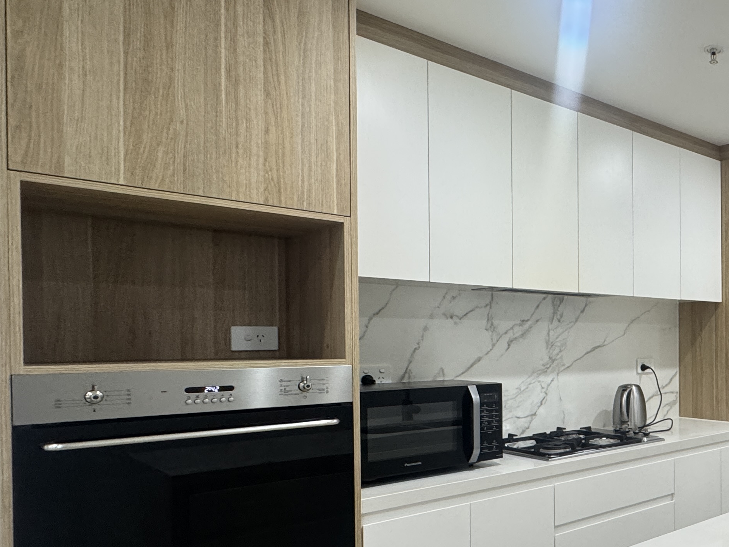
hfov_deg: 47.5
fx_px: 632
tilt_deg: -0.8
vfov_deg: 46.2
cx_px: 759
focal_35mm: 30
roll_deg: +1.0
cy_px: 352
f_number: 2.2
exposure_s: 1/100
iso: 250
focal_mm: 2.22
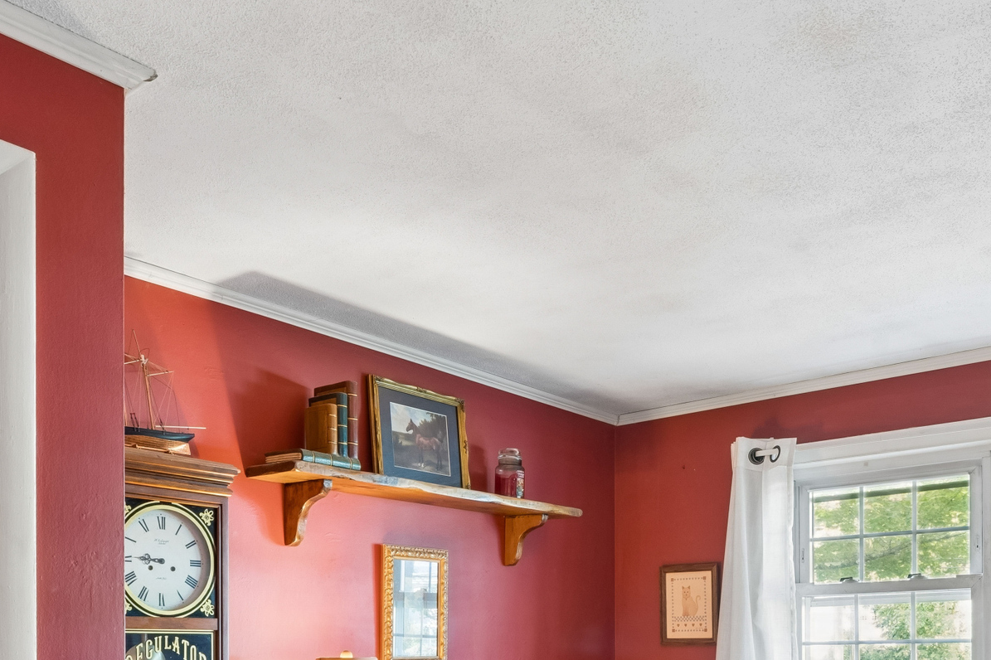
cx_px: 518
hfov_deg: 53.1
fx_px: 991
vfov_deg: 34.0
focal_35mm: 36
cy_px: 643
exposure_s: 1.6
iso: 400
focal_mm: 14
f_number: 13
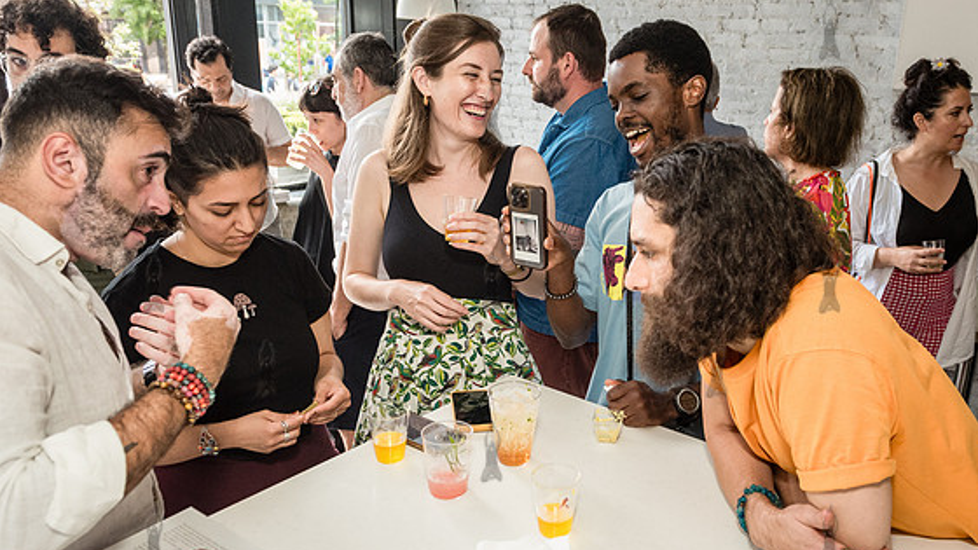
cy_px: 286
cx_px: 568
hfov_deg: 63.9
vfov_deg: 38.9
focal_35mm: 30
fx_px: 778
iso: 2000
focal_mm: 24
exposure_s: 1/200
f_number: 4
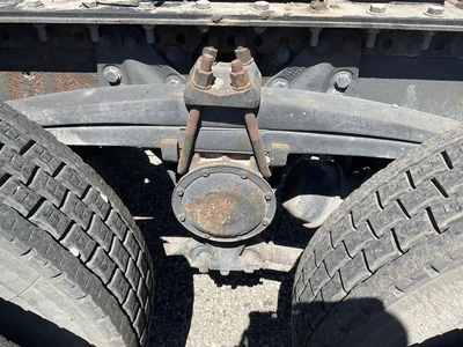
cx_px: 232
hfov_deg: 61.7
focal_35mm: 29
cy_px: 174
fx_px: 388
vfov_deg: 48.2
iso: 25
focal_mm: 3
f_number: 1.8
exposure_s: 1/962
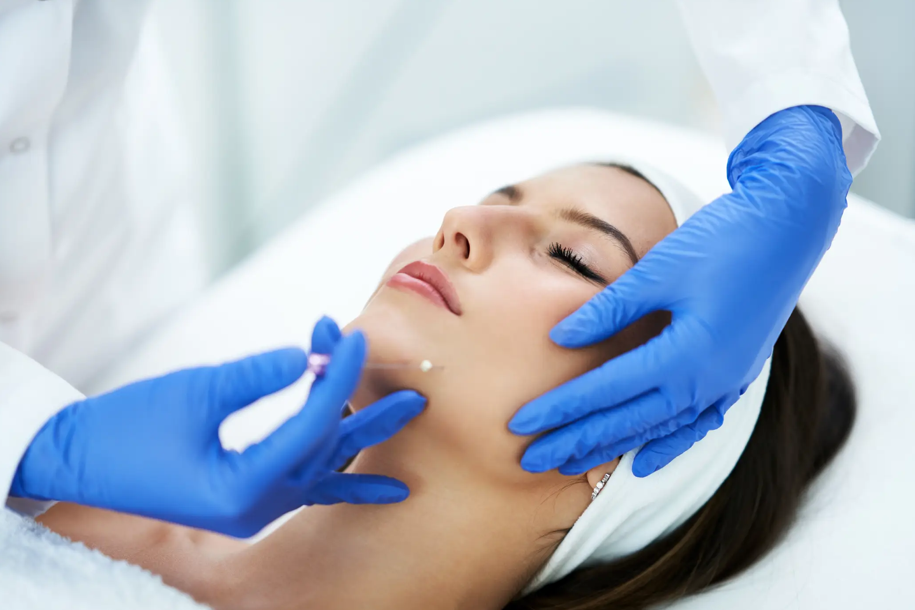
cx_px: 458
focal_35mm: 86
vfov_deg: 15.9
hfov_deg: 23.6
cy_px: 304
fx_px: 2186
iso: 400
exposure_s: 1/400
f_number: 1.6
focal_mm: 85
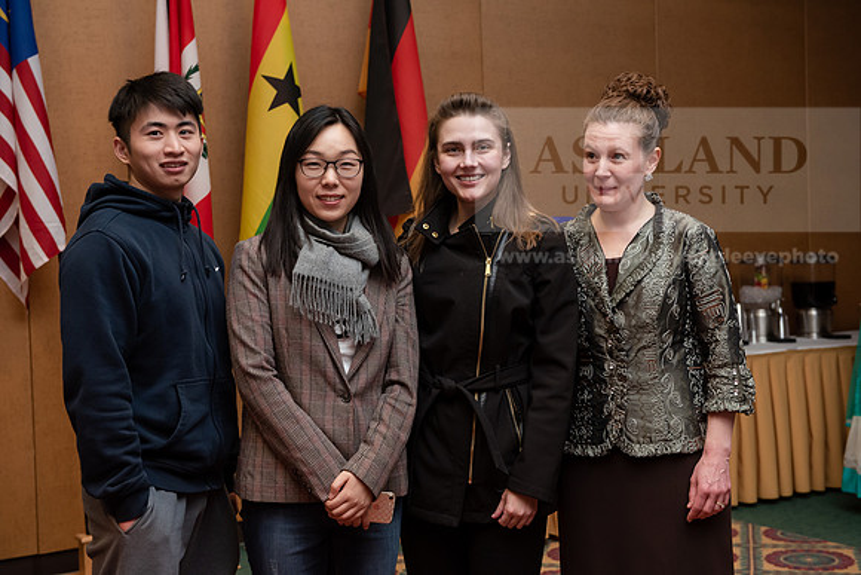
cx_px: 430
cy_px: 288
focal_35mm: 55
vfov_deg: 24.6
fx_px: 1316
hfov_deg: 36.2
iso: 1600
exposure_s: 1/200
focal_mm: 55
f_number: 5.6
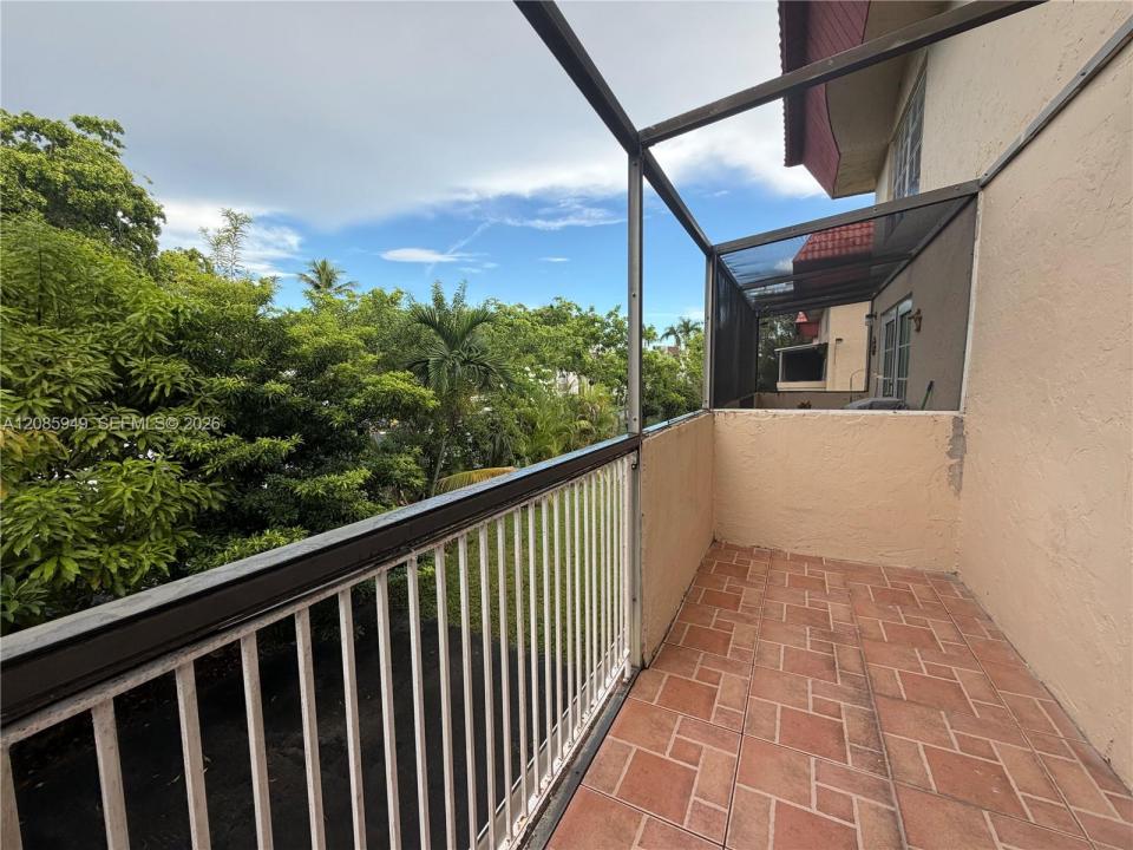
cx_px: 566
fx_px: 458
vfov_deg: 85.7
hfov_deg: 102.1
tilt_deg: -5.6
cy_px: 425
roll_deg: +1.9
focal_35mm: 14
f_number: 2.2
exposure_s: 1/490
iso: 64
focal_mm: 2.22
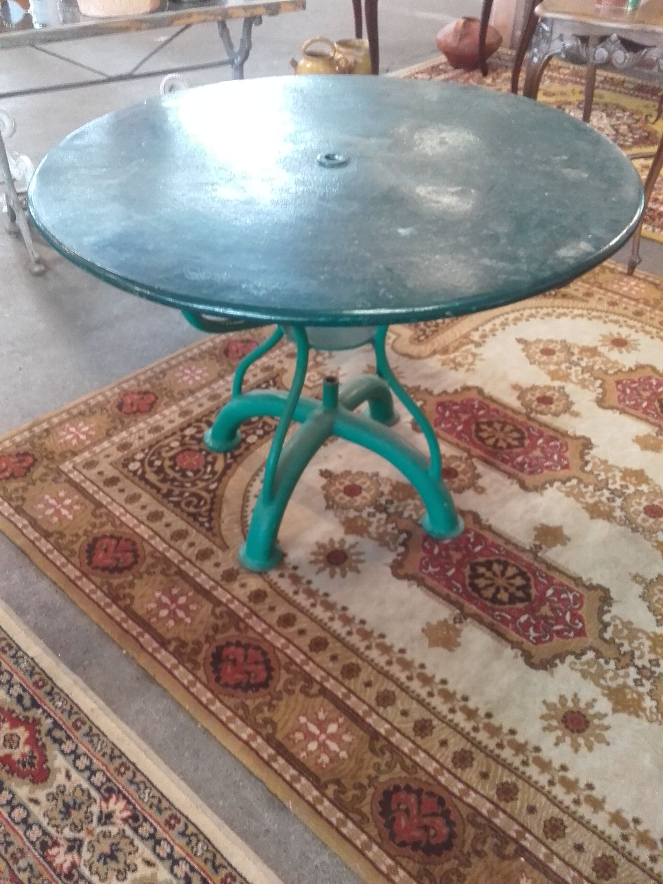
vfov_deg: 58.4
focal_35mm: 31
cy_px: 442
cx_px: 332
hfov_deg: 45.4
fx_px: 792
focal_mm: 3.3
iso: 240
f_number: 2.2
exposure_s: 1/8
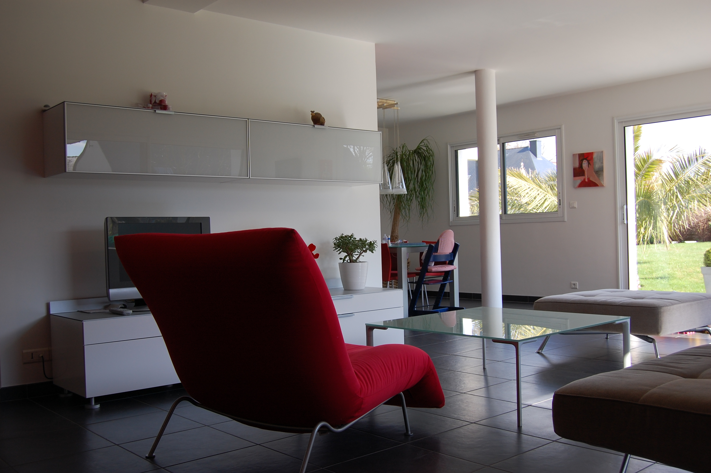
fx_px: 710
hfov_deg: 53.2
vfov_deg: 36.8
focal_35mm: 36
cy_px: 236
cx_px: 356
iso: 200
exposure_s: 1/125
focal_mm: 24
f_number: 5.6
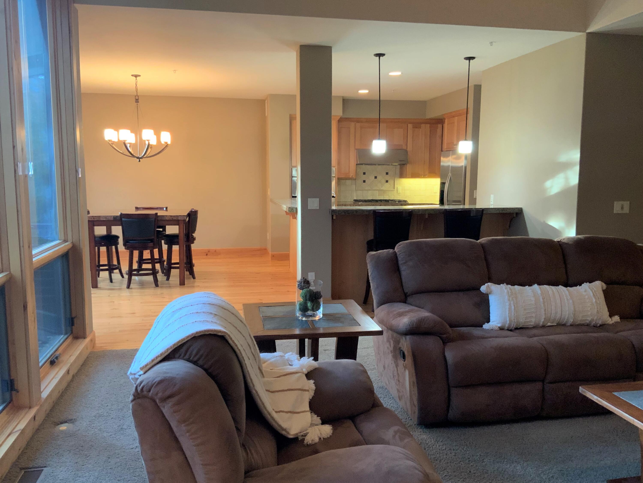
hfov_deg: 61.7
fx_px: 539
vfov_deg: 48.2
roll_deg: -2.5
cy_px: 242
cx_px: 322
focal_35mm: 29
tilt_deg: -6.9
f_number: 1.8
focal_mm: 3
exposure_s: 1/60
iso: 200
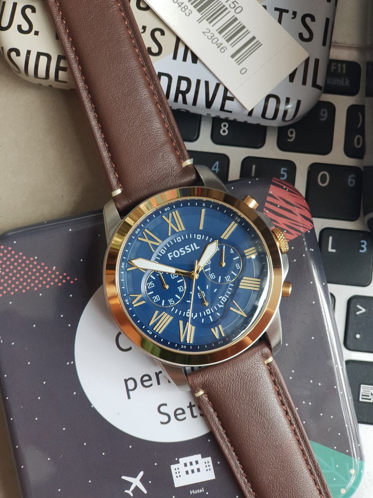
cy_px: 249
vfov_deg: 36.8
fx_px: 747
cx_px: 186
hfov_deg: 28.0
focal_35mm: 52
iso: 80
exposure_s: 1/30
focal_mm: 6
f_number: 2.4
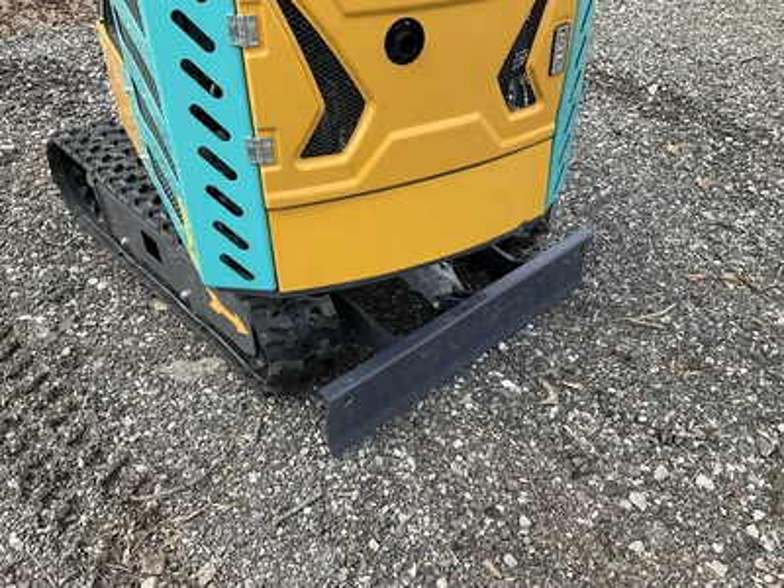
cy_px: 294
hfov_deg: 61.7
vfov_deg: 48.2
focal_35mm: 29
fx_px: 657
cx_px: 392
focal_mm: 3
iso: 25
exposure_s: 1/495
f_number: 1.8
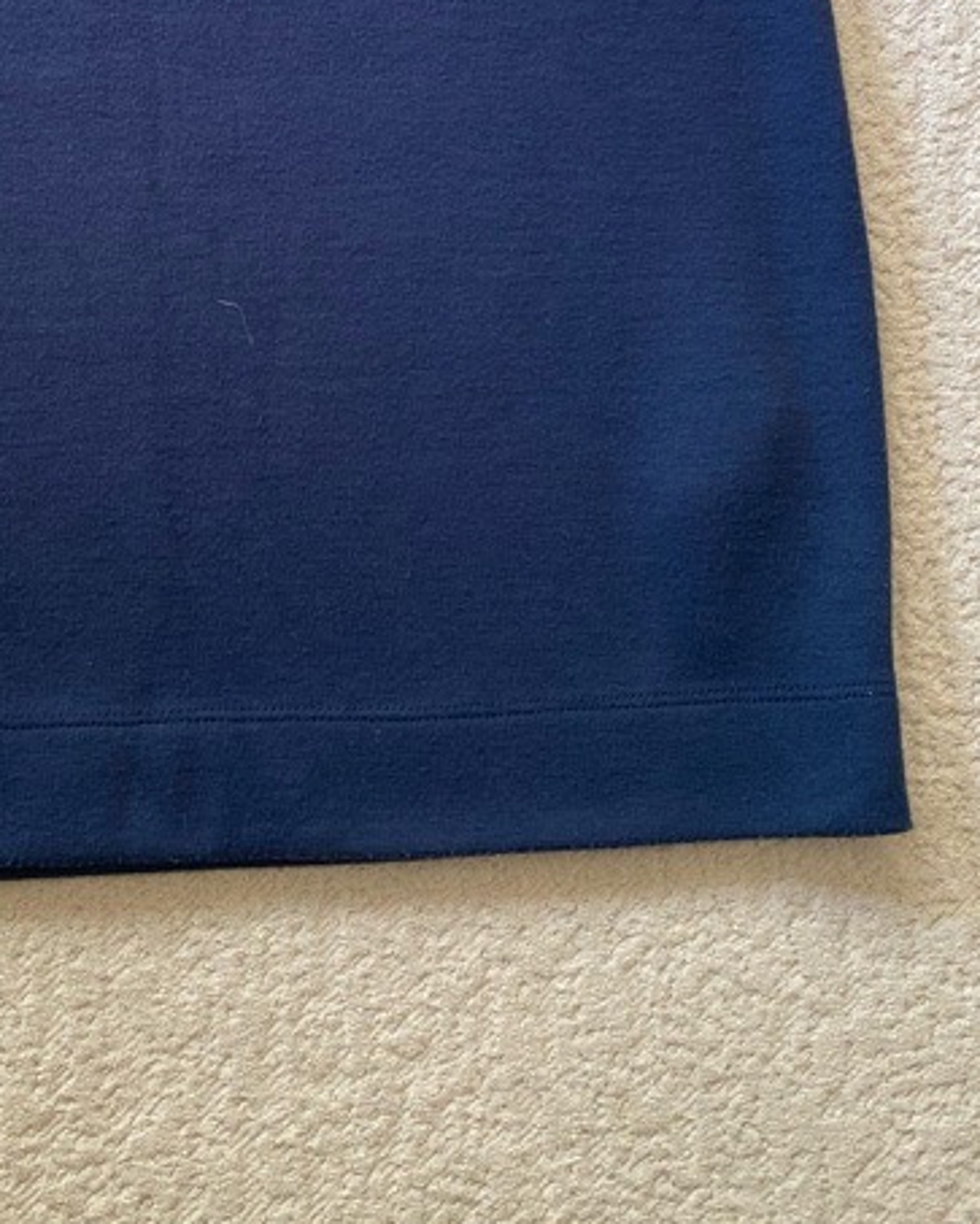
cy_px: 62
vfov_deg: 31.5
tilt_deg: -79.5
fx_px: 2028
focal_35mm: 56
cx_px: 211
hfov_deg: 26.7
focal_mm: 4.25
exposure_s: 1/121
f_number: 1.8
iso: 125
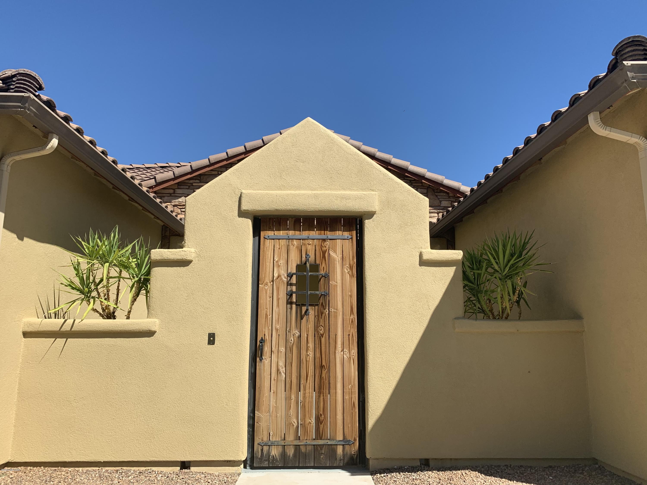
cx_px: 324
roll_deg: +0.0
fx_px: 486
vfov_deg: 53.1
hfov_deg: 67.3
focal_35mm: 26
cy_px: 242
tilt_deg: +11.3
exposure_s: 1/2421
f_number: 1.8
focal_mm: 4.25
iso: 25
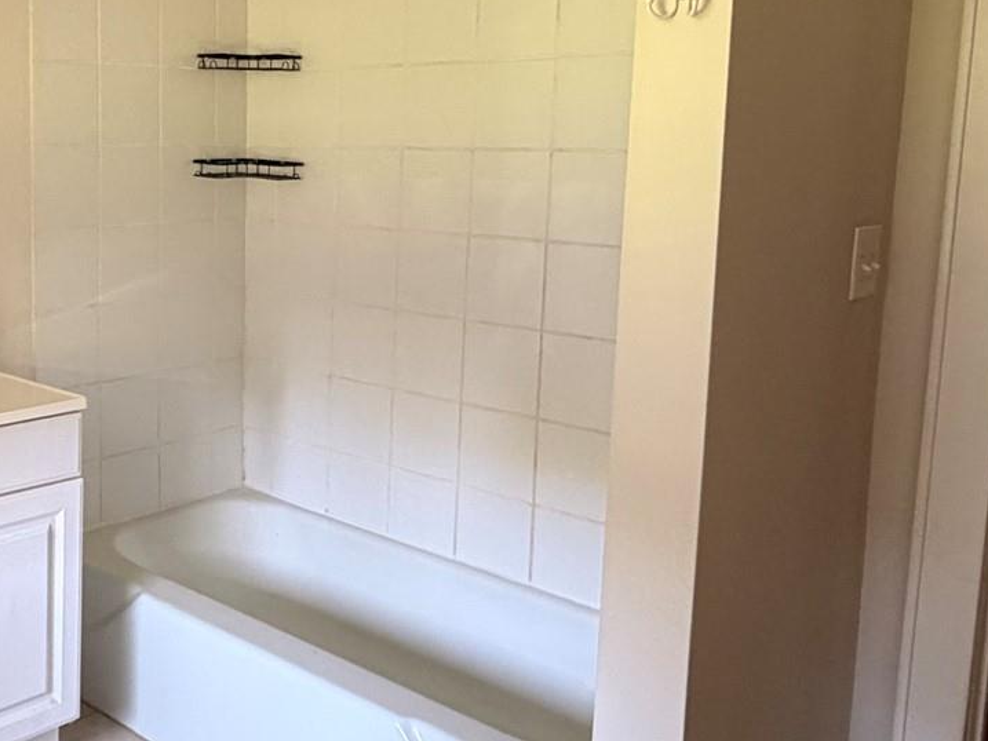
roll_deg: -0.6
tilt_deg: -6.8
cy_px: 280
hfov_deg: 44.1
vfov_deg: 35.8
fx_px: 1142
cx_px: 168
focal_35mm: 40
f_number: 2.2
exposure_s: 1/76
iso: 320
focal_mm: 2.22
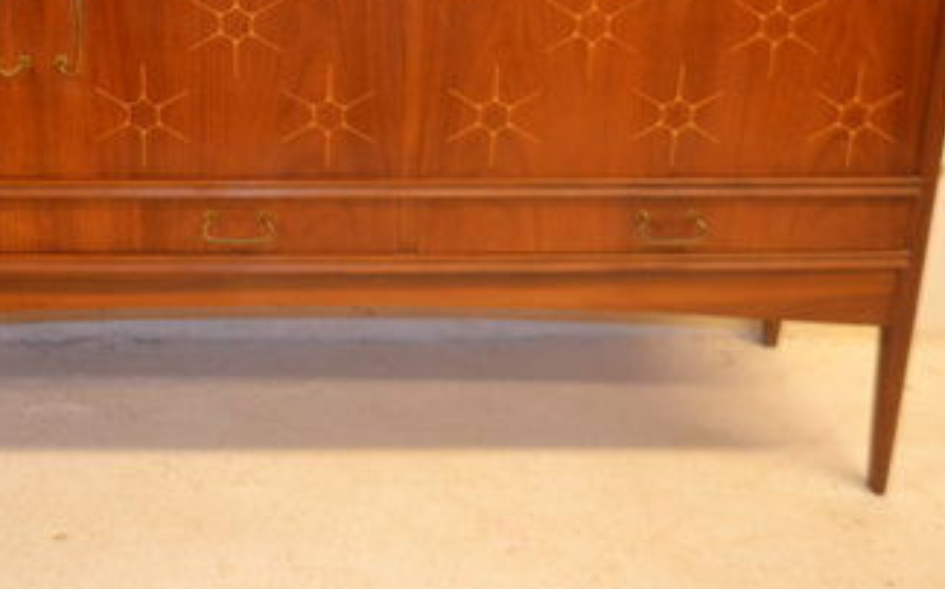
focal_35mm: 53
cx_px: 298
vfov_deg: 23.9
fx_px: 1364
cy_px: 102
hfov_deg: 37.7
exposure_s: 1/60
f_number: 4
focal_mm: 22
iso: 900
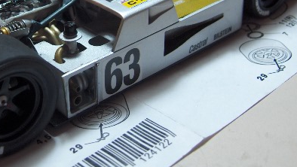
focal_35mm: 69
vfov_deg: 17.4
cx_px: 67
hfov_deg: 30.0
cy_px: 35
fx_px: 544
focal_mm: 8
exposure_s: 1/51.3
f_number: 2.8
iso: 200
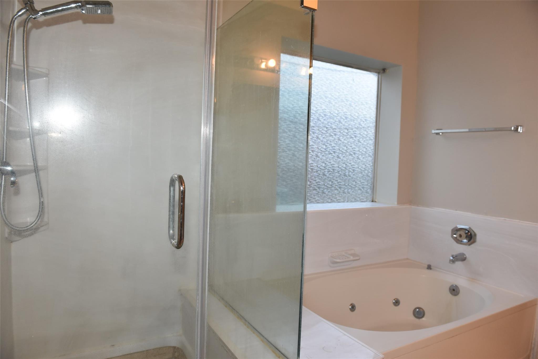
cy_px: 180
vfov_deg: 53.1
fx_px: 359
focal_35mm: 24
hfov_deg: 73.7
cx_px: 269
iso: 720
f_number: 5
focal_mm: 24
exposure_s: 1/100
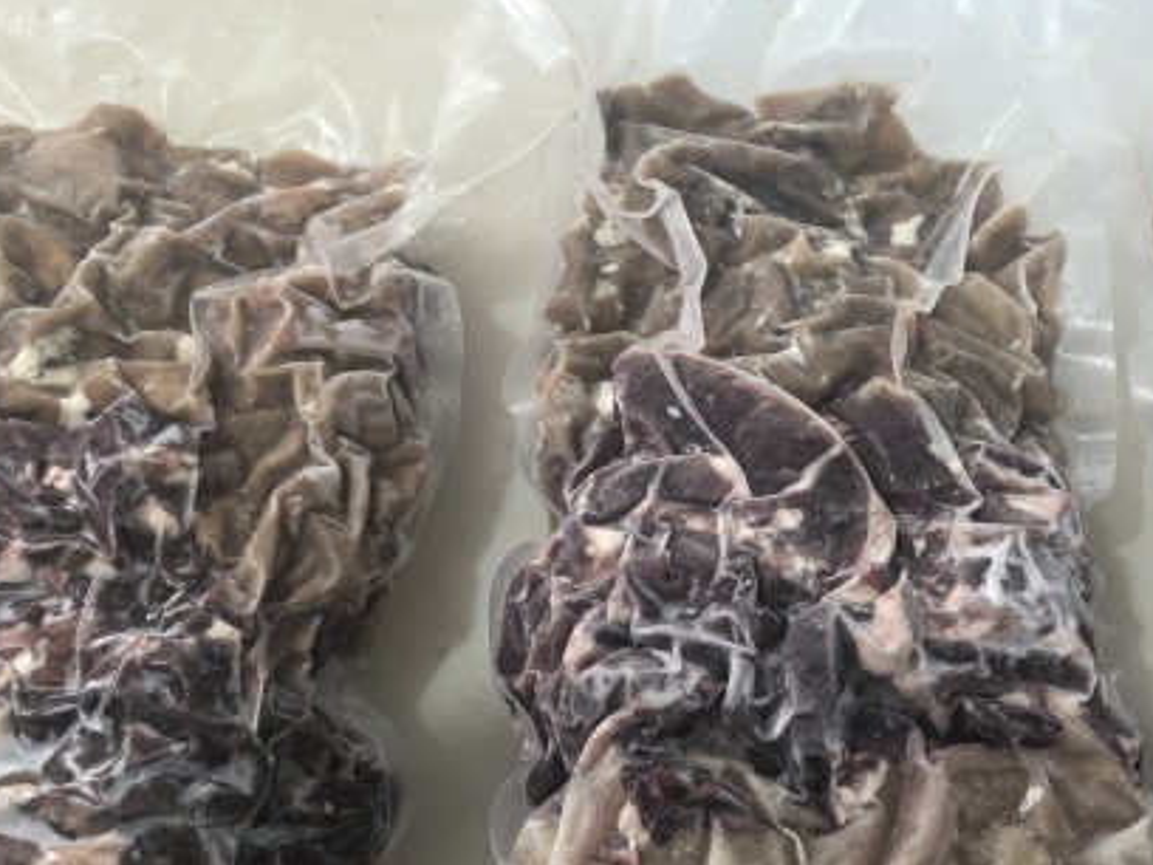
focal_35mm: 53
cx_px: 822
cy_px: 500
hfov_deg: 35.6
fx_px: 1765
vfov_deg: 27.5
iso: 200
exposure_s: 1/50
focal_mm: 5.75
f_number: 2
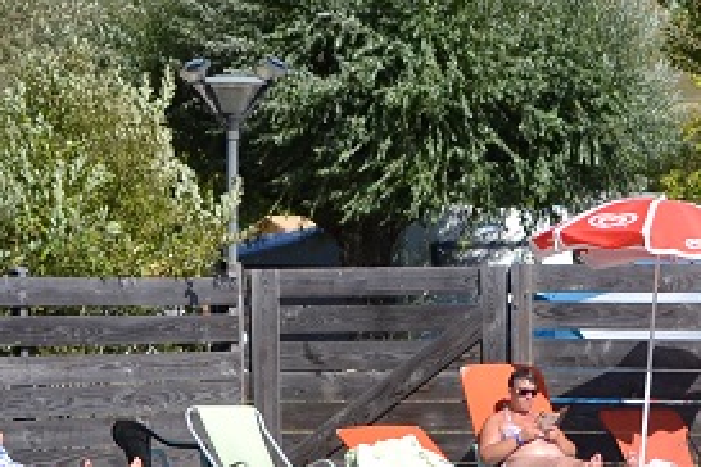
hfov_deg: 12.3
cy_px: 334
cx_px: 564
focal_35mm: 167
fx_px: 3252
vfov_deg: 8.2
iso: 200
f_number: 3.8
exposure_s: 1/2000
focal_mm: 22
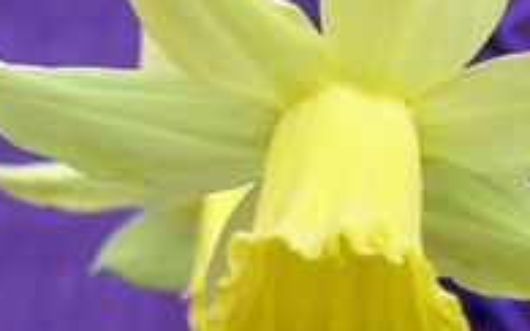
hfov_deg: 15.6
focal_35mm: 134
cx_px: 307
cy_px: 160
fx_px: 1936
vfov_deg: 9.8
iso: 80
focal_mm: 9.4
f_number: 3.4
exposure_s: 1/59.8
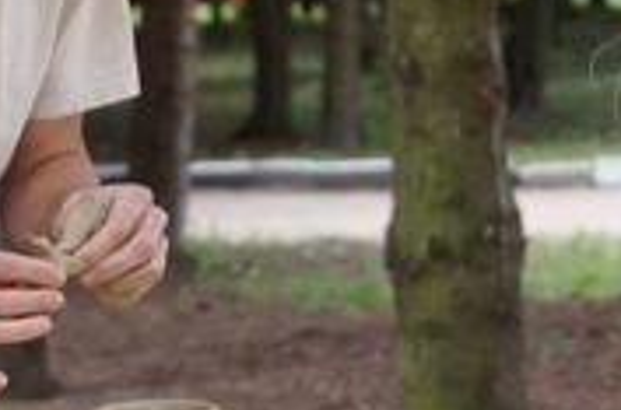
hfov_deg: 9.9
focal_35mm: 208
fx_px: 3578
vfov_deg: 6.6
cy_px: 233
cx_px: 228
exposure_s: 1/160
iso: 640
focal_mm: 35
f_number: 4.5
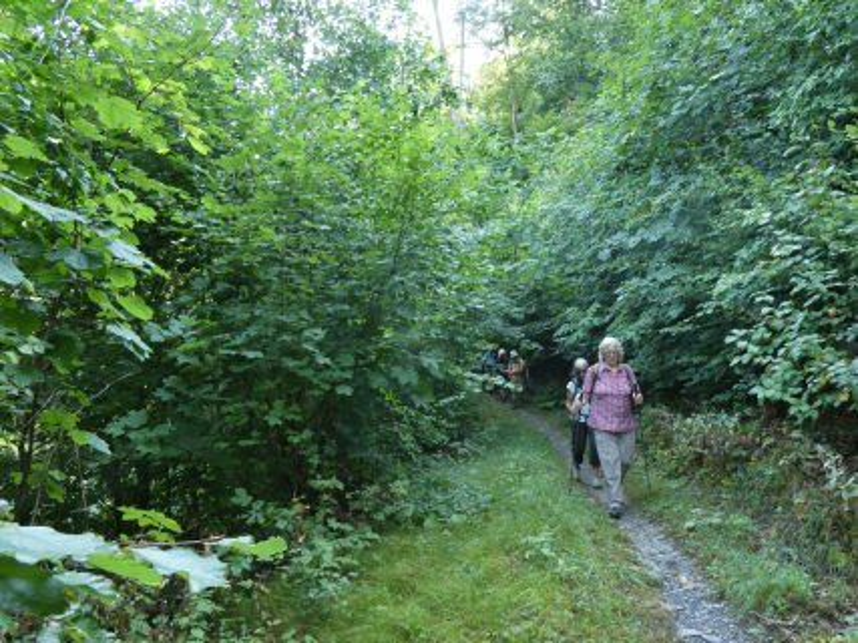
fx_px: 595
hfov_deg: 71.6
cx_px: 429
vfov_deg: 56.8
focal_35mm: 24
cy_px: 322
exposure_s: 1/125
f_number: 3.3
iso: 400
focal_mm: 4.3
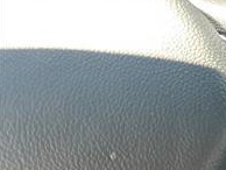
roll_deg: -4.9
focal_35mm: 79
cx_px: 370
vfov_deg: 18.6
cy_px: 123
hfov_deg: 20.0
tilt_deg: -35.2
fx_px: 516
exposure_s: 1/165
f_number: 1.78
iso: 100
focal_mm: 6.86
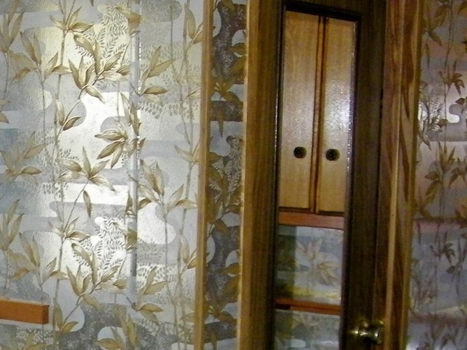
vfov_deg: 15.6
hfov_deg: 20.9
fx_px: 1241
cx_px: 45
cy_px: 386
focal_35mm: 92
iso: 200
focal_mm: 5.6
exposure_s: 1/30
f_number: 3.6
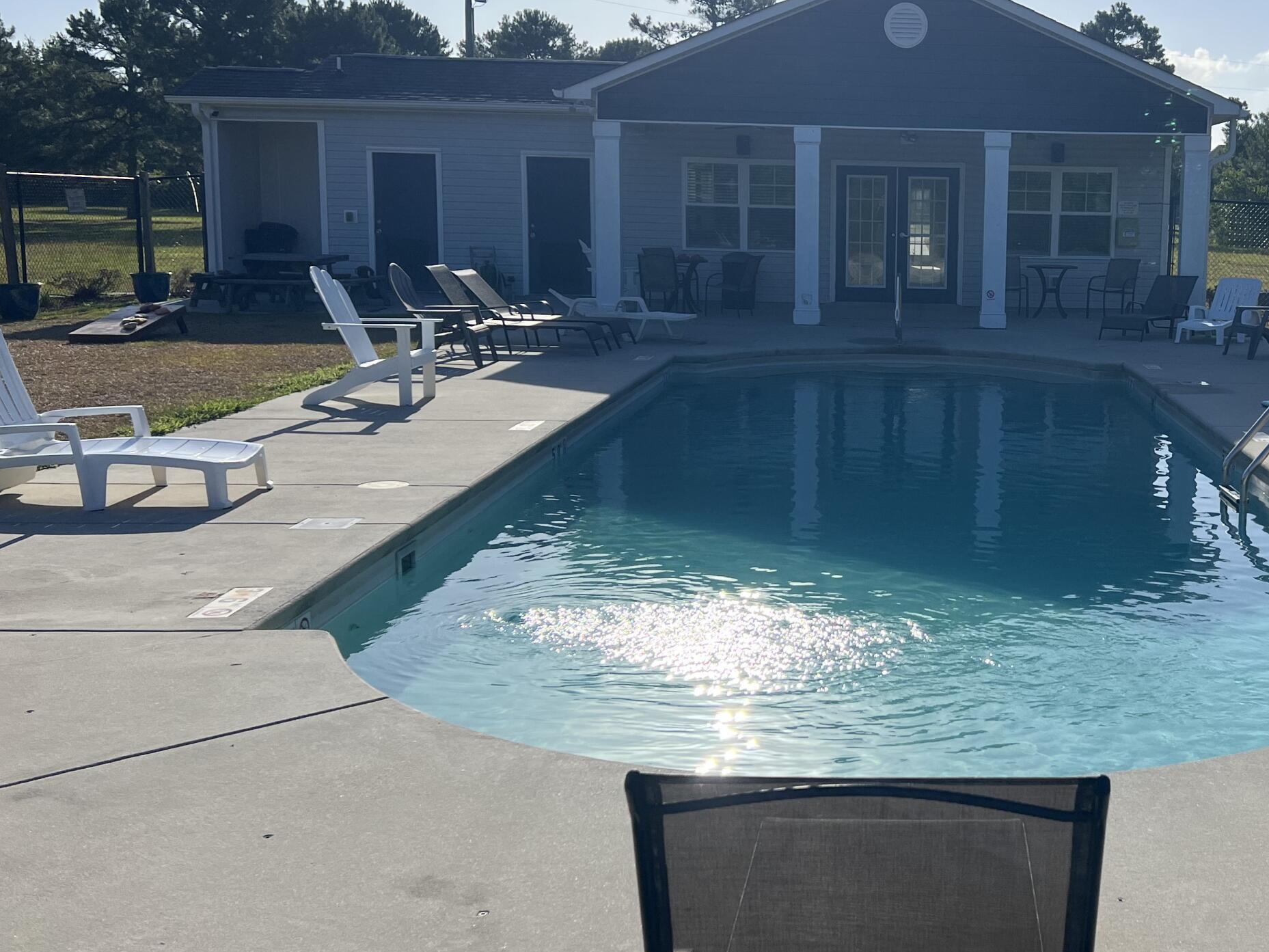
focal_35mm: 42
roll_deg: -1.1
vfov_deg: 34.3
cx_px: 938
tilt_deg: -7.8
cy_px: 429
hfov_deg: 43.5
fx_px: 1540
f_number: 1.5
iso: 50
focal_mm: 5.7
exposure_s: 1/7463
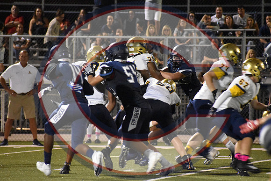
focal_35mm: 360
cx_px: 136
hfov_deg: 5.7
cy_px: 90
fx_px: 2711
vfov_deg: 3.8
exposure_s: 1/200
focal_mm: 240
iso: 12800
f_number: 6
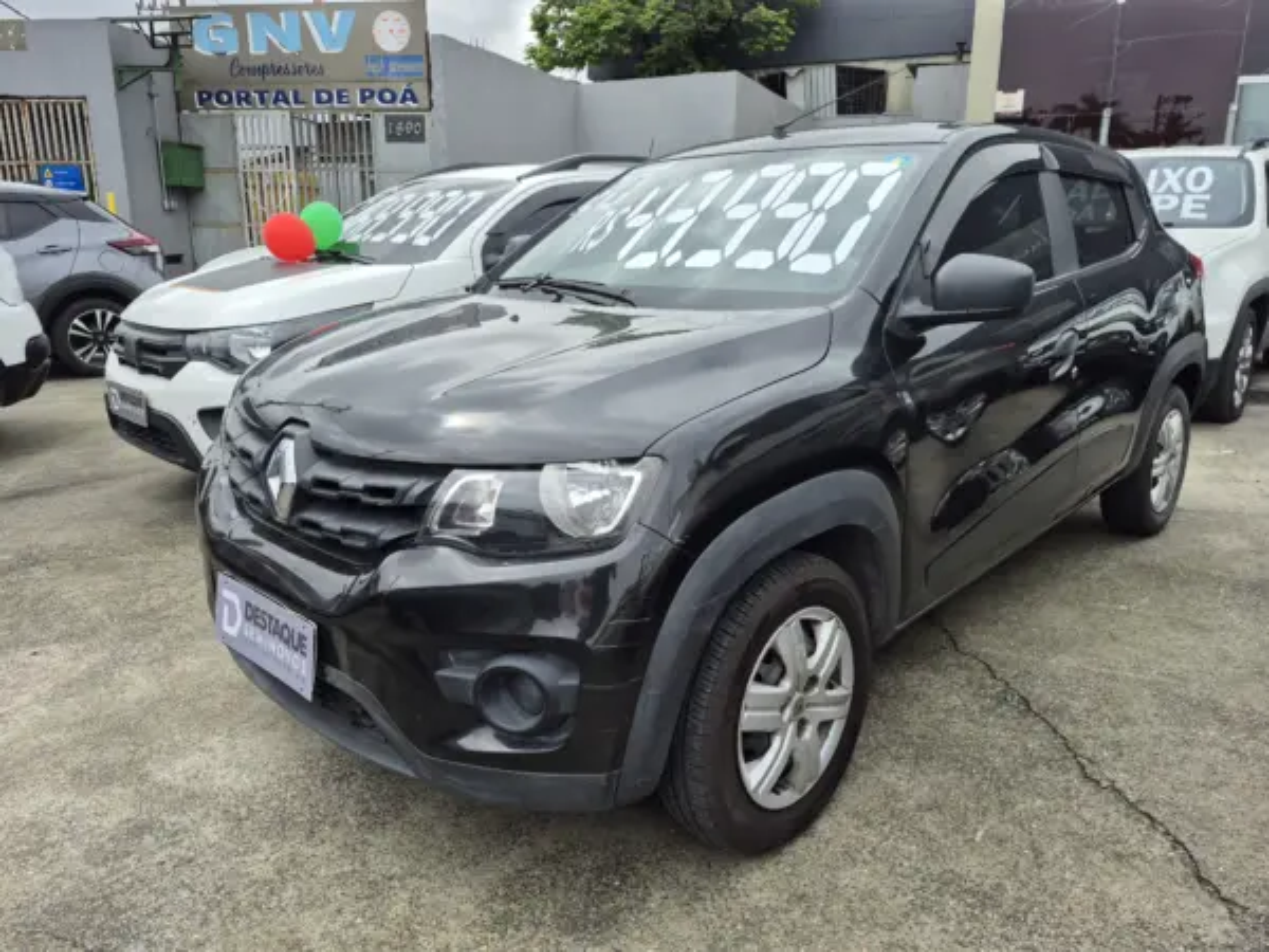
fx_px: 843
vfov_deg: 58.9
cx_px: 634
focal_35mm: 23
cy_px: 476
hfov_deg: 73.9
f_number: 1.8
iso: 25
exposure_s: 1/1140
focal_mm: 5.4
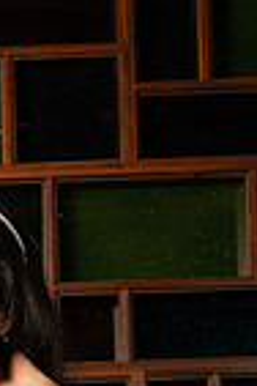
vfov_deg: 9.0
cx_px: -74
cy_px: 610
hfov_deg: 6.1
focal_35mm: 223
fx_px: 2388
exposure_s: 1/100
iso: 160
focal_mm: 70
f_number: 7.1
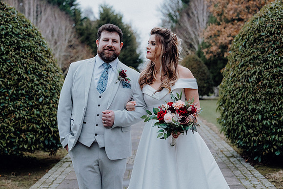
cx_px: 142
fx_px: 495
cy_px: 94
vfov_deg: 21.6
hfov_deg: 31.9
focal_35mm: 63
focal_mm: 63
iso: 4000
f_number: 3.5
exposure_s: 1/200
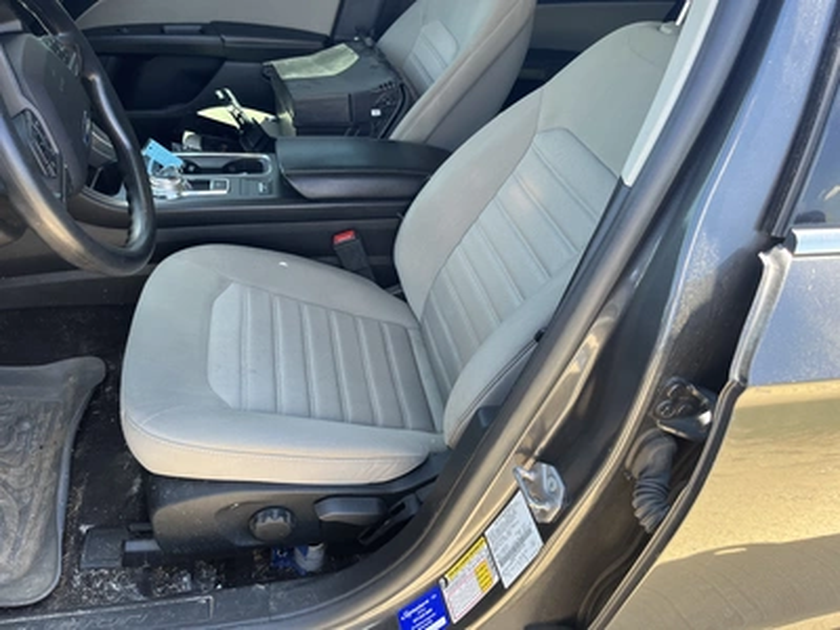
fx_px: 631
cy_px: 315
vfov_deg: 53.1
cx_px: 420
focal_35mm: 26
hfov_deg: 67.3
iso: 64
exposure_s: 1/172
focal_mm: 5.1
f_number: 1.6
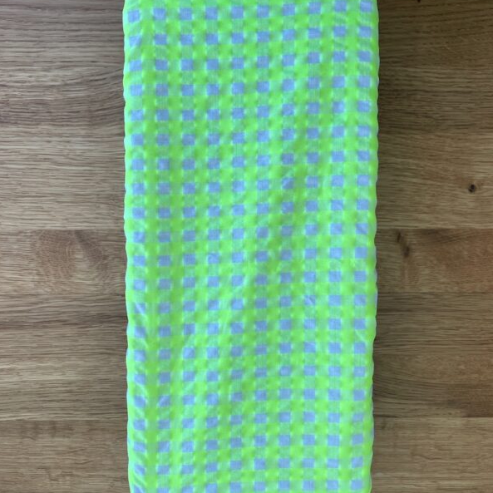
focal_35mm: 31
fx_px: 500
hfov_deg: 52.5
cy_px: 242
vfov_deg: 52.5
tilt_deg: -85.9
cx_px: 245
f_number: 1.6
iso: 32
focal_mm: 4.2
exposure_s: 1/320
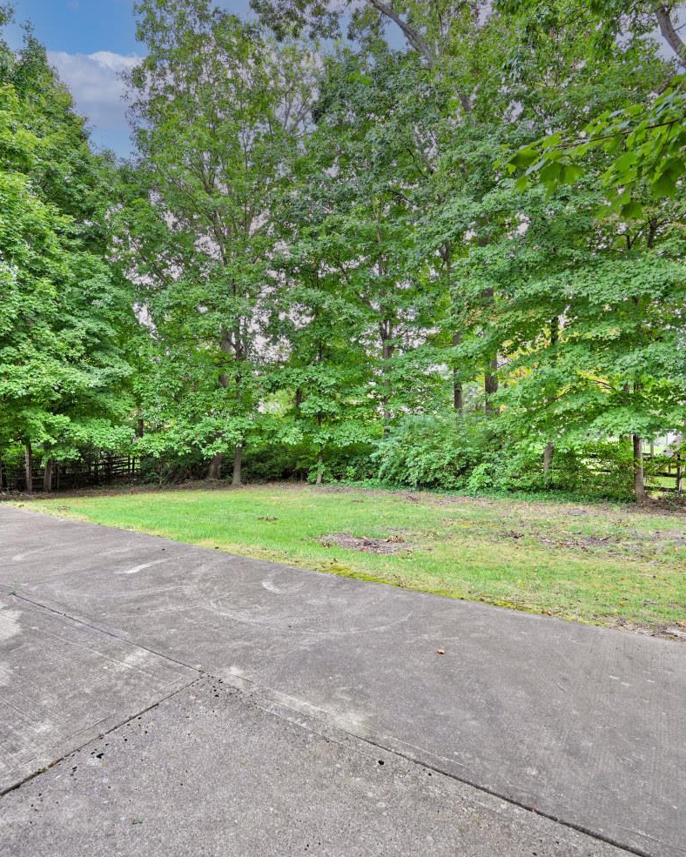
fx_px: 508
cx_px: 300
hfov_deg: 67.8
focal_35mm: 20
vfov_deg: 80.4
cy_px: 426
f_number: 4
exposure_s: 1/250
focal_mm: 14
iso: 360
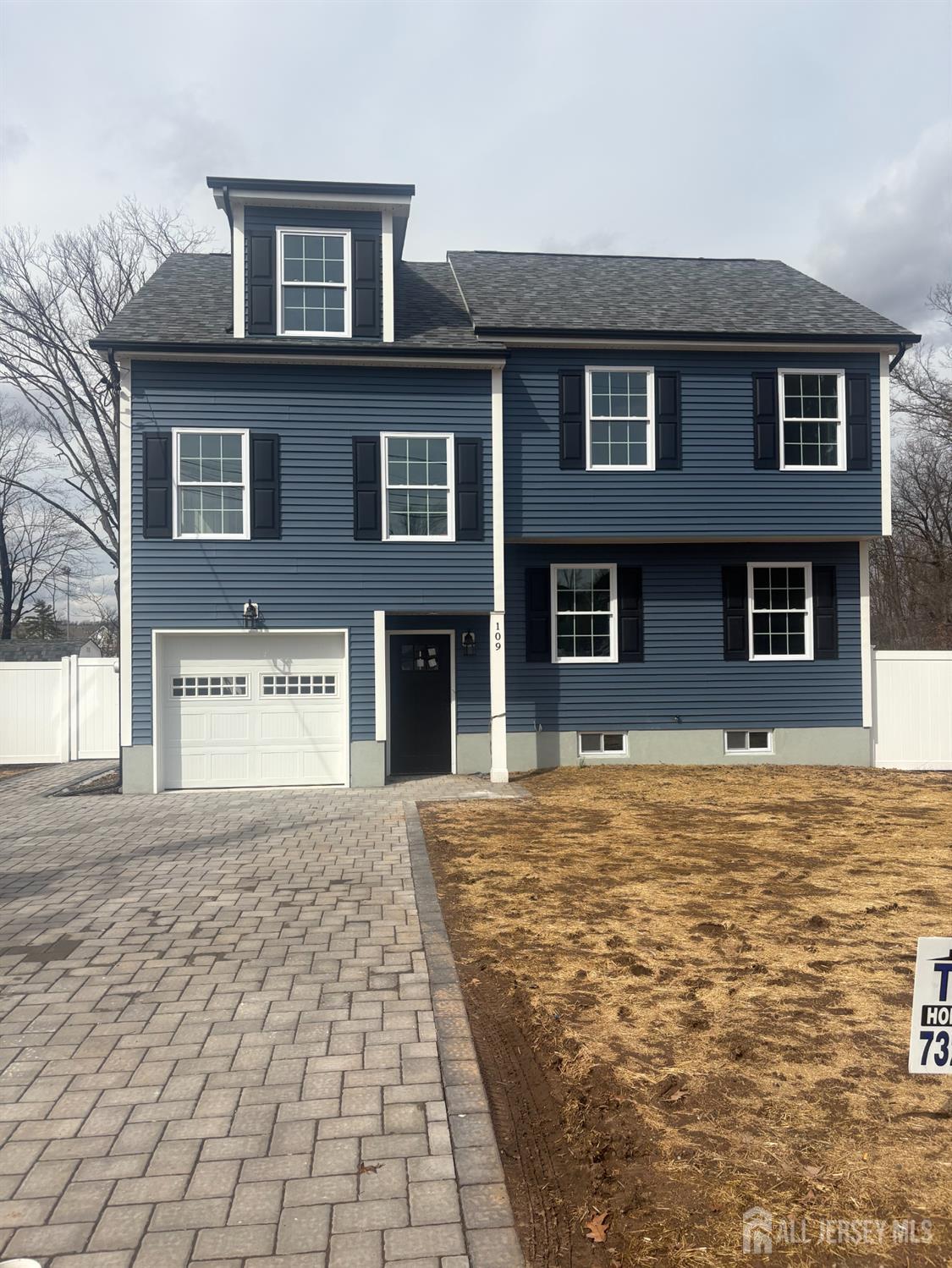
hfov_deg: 53.1
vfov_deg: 67.3
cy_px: 634
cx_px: 476
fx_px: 953
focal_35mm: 26
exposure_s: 1/5348
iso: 50
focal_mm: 5.96
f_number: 1.6
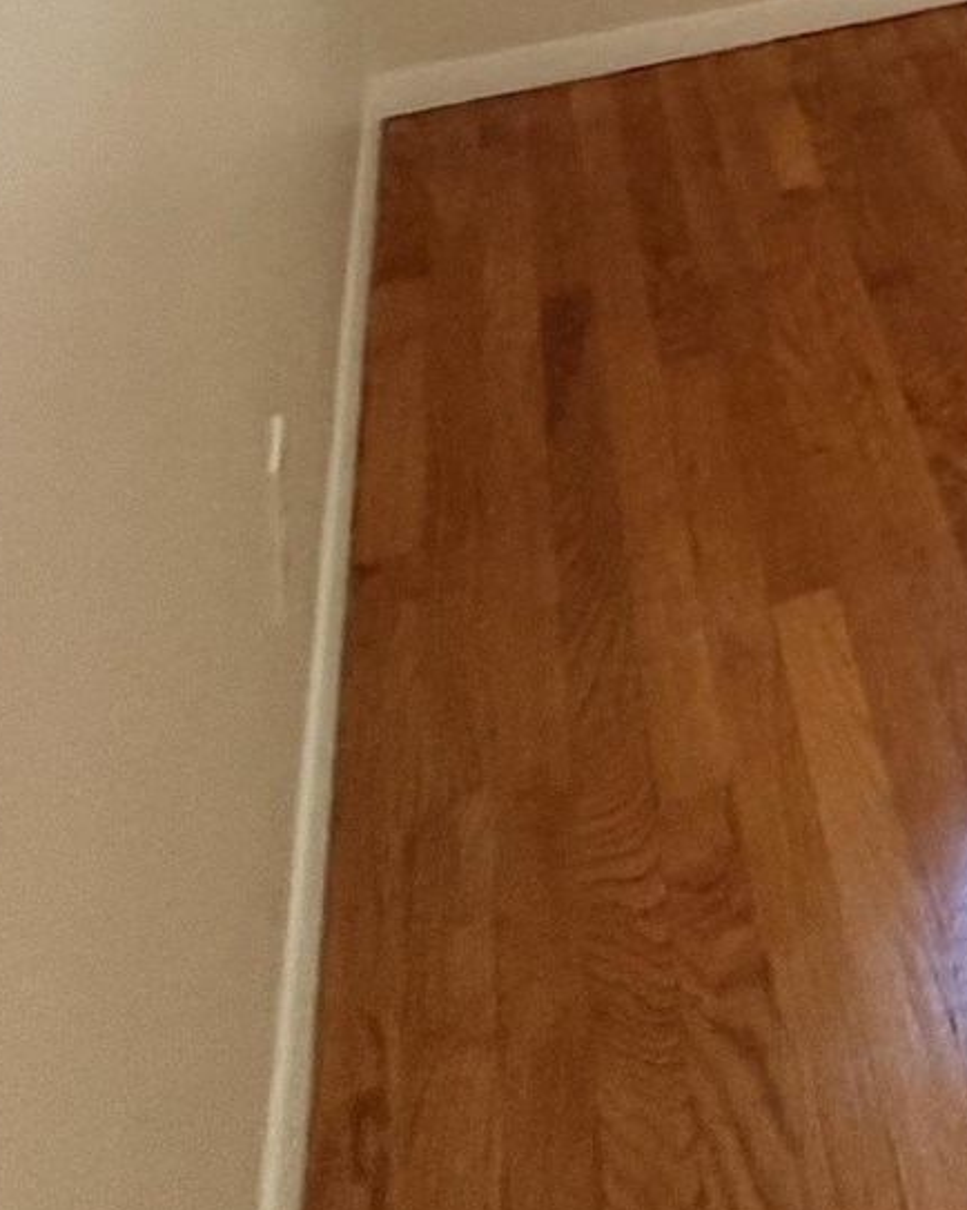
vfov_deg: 24.1
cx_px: 1892
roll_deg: -0.8
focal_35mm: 58
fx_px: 2076
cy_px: -684
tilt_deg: -4.0
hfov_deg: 18.3
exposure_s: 1/60
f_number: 2.2
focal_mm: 2.22
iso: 400
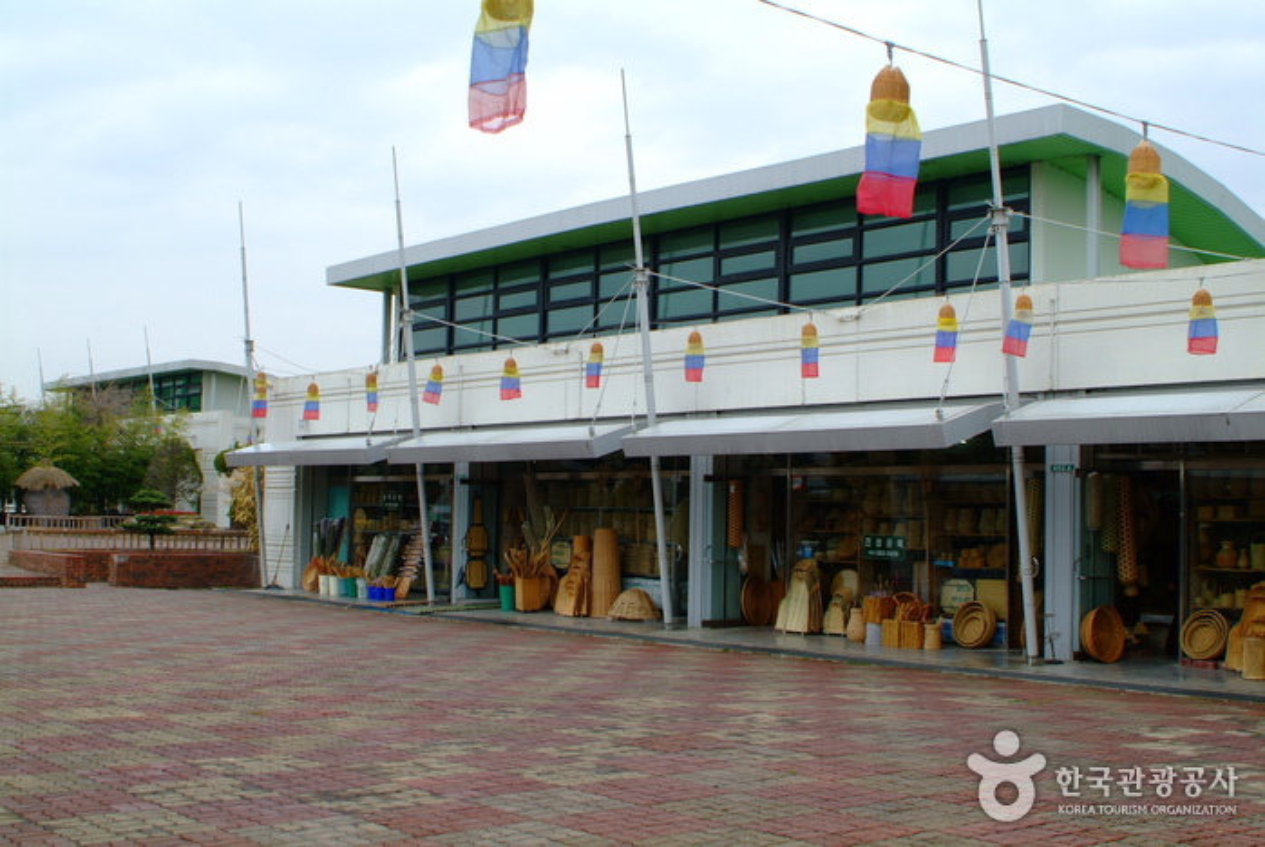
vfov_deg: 32.0
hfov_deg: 46.3
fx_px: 1478
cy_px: 424
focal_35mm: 42
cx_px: 632
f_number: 6.7
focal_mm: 28
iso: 200
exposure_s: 1/180
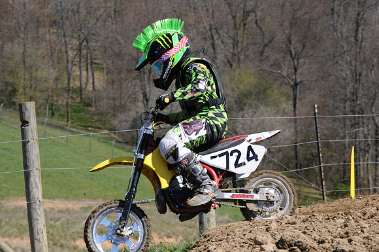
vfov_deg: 7.3
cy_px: 126
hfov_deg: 11.0
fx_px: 1971
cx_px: 190
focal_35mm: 188
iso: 400
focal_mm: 125
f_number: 10
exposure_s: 1/800
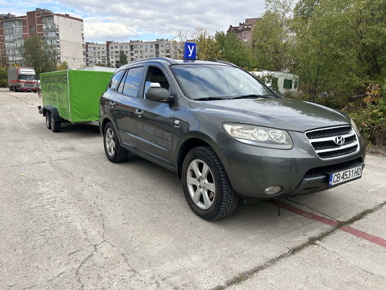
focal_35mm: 26
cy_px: 145
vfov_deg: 53.1
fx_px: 290
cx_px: 193
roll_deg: -0.9
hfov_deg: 67.3
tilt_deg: -12.4
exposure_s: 1/1068
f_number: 1.5
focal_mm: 5.7
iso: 50
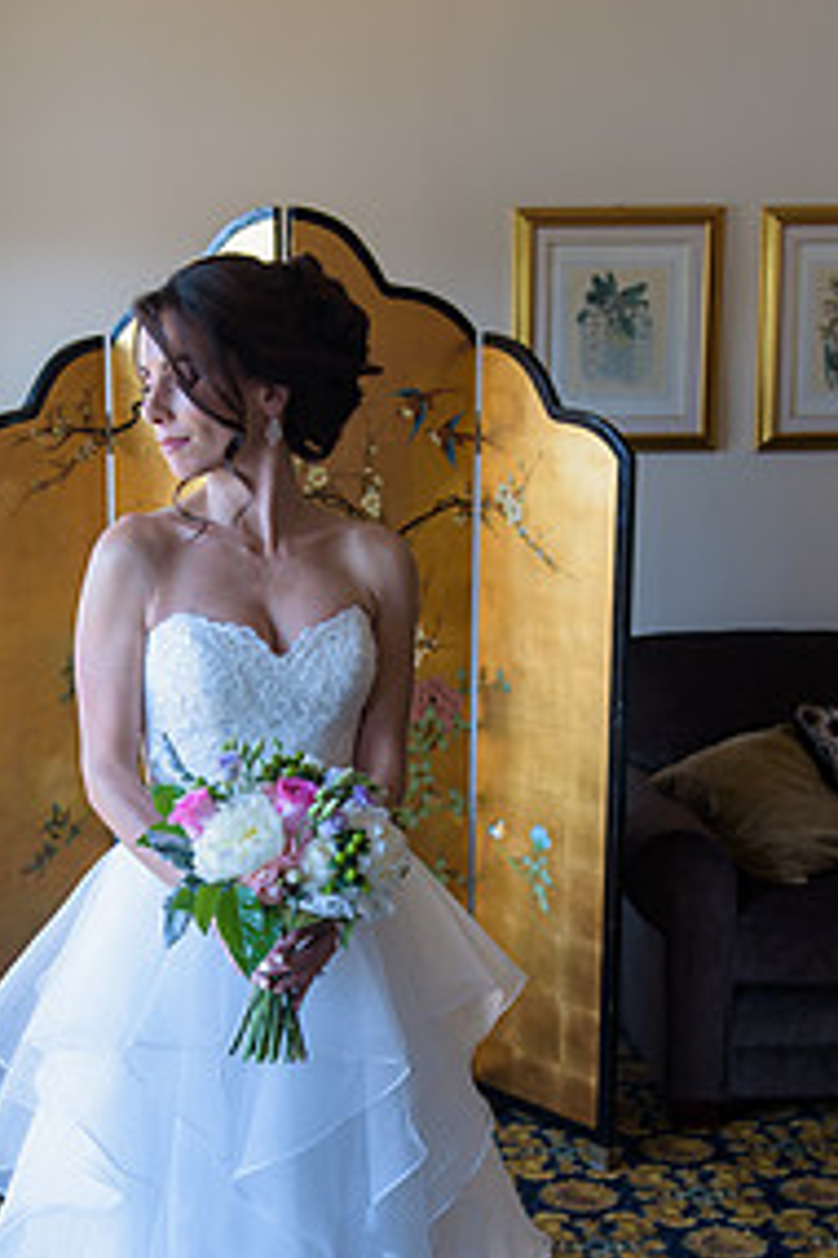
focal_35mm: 60
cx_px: 269
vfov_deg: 33.2
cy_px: 803
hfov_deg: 22.5
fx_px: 2095
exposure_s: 1/125
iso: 250
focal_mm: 38
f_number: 3.2
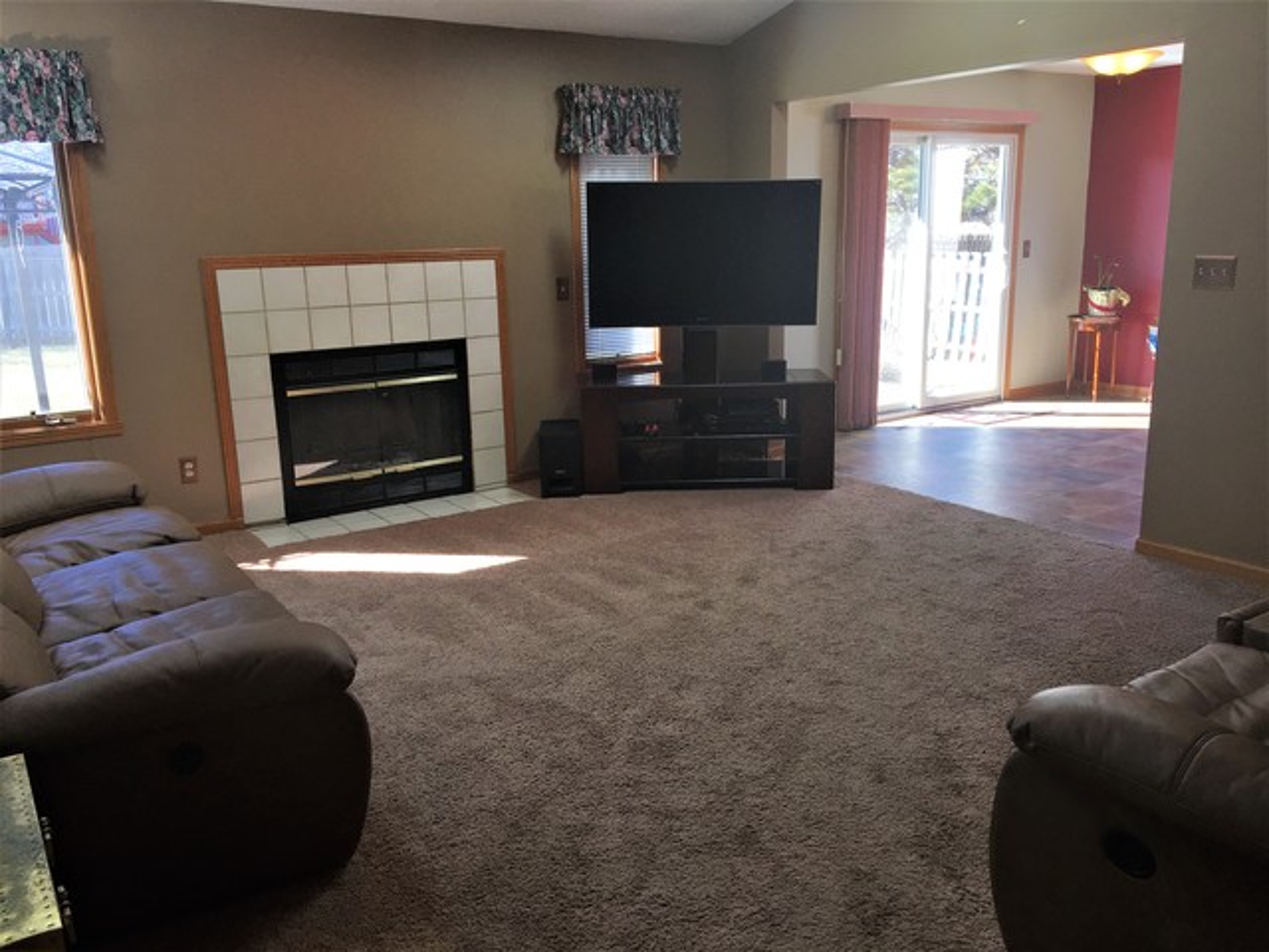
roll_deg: +0.6
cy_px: 476
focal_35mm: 29
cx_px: 634
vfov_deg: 48.2
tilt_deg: -14.1
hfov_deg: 61.7
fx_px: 1063
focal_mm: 4.15
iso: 40
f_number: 2.2
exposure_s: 1/120
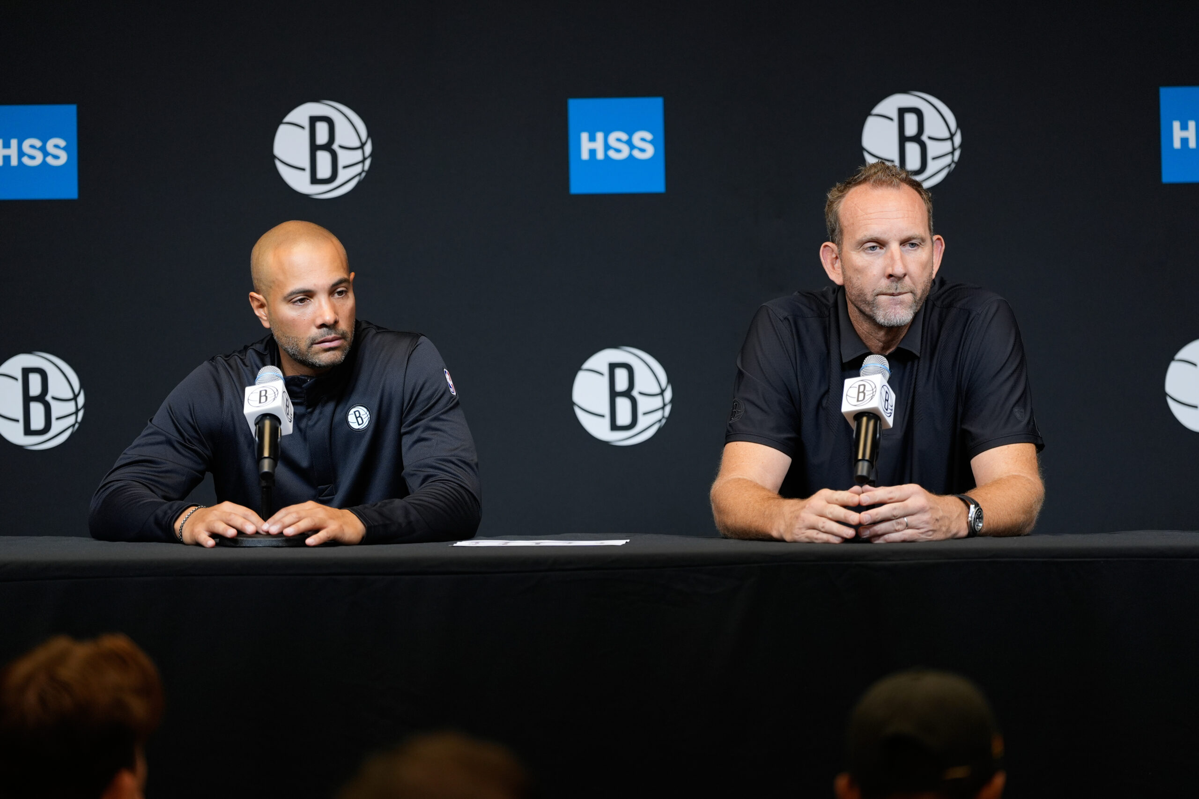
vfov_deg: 8.8
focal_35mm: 156
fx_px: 5196
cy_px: 400
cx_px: 600
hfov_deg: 13.2
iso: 800
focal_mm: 156
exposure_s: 1/400
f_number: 2.8
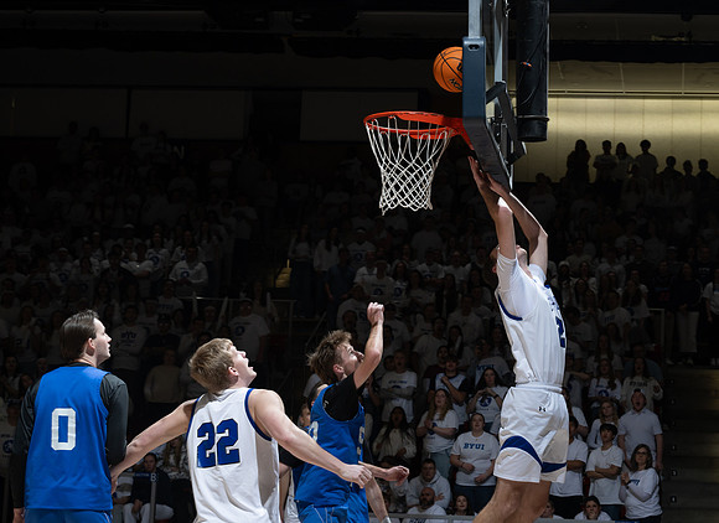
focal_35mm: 81
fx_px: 1669
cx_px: 509
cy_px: 184
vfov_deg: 17.8
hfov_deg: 24.1
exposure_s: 1/60
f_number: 6.3
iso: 100
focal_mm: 59
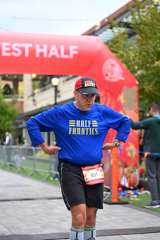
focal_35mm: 70
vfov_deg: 28.8
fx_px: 466
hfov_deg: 19.5
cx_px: 80
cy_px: 120
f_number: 2.8
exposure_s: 1/2000
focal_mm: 70
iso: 640
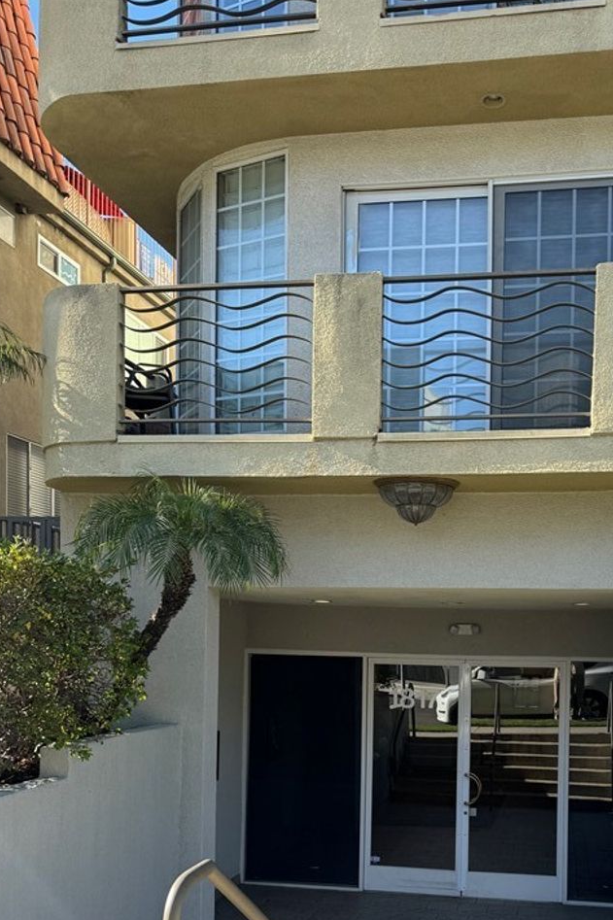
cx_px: 426
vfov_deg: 51.4
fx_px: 920
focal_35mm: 36
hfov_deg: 36.3
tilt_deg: -1.8
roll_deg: -0.4
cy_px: 660
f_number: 1.78
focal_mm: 6.76
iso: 80
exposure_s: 1/912
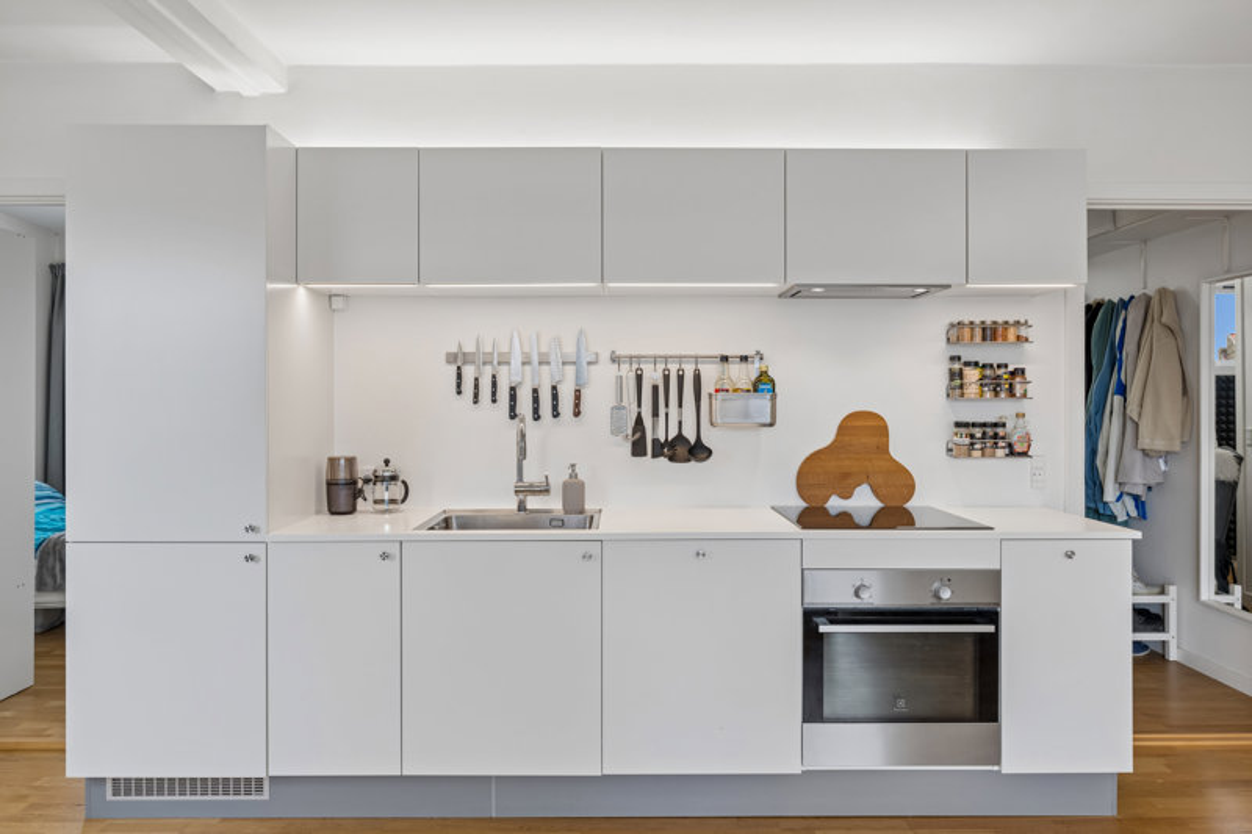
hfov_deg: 73.8
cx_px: 626
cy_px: 417
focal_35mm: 24
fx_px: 834
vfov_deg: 53.1
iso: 160
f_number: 9
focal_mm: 24
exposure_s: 1/13
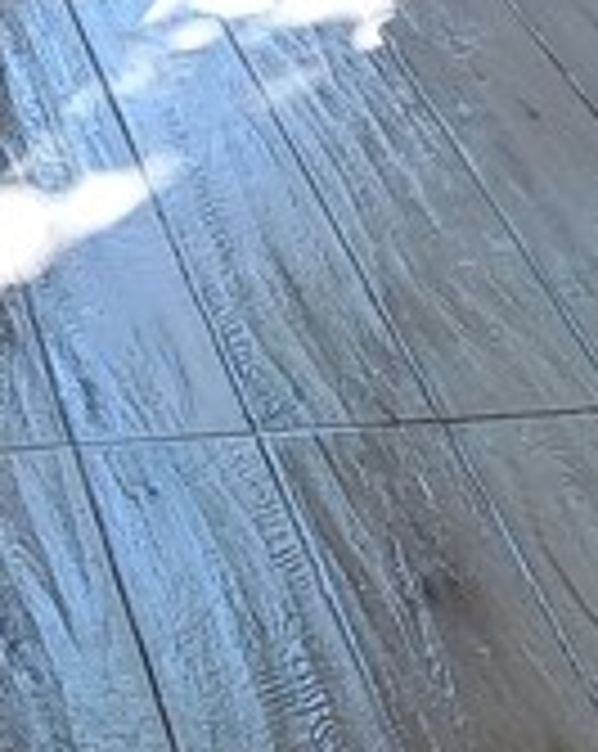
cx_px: -450
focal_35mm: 150
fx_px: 3328
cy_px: -657
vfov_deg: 11.8
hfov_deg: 9.8
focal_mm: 4.65
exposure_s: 1/103
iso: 32
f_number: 1.8
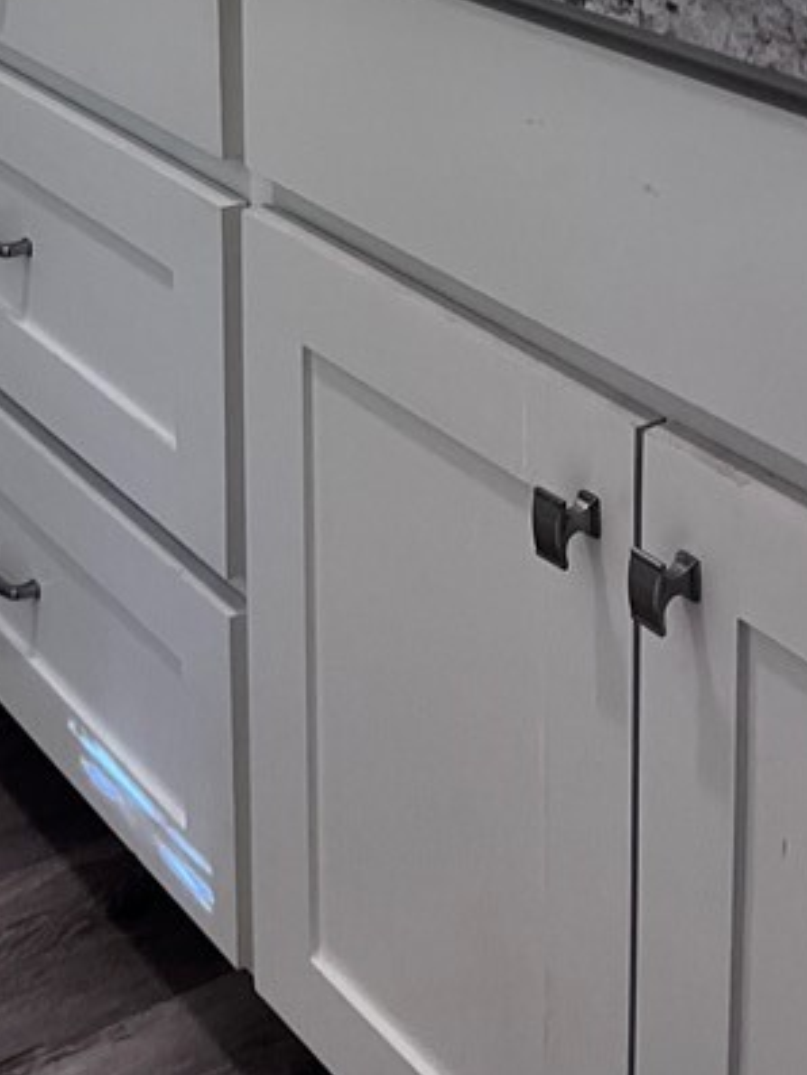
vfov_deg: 25.4
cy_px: -279
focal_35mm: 67
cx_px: 195
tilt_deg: -8.1
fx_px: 2082
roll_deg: +1.1
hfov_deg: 21.7
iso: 100
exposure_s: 1/60
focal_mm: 5.1
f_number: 1.6
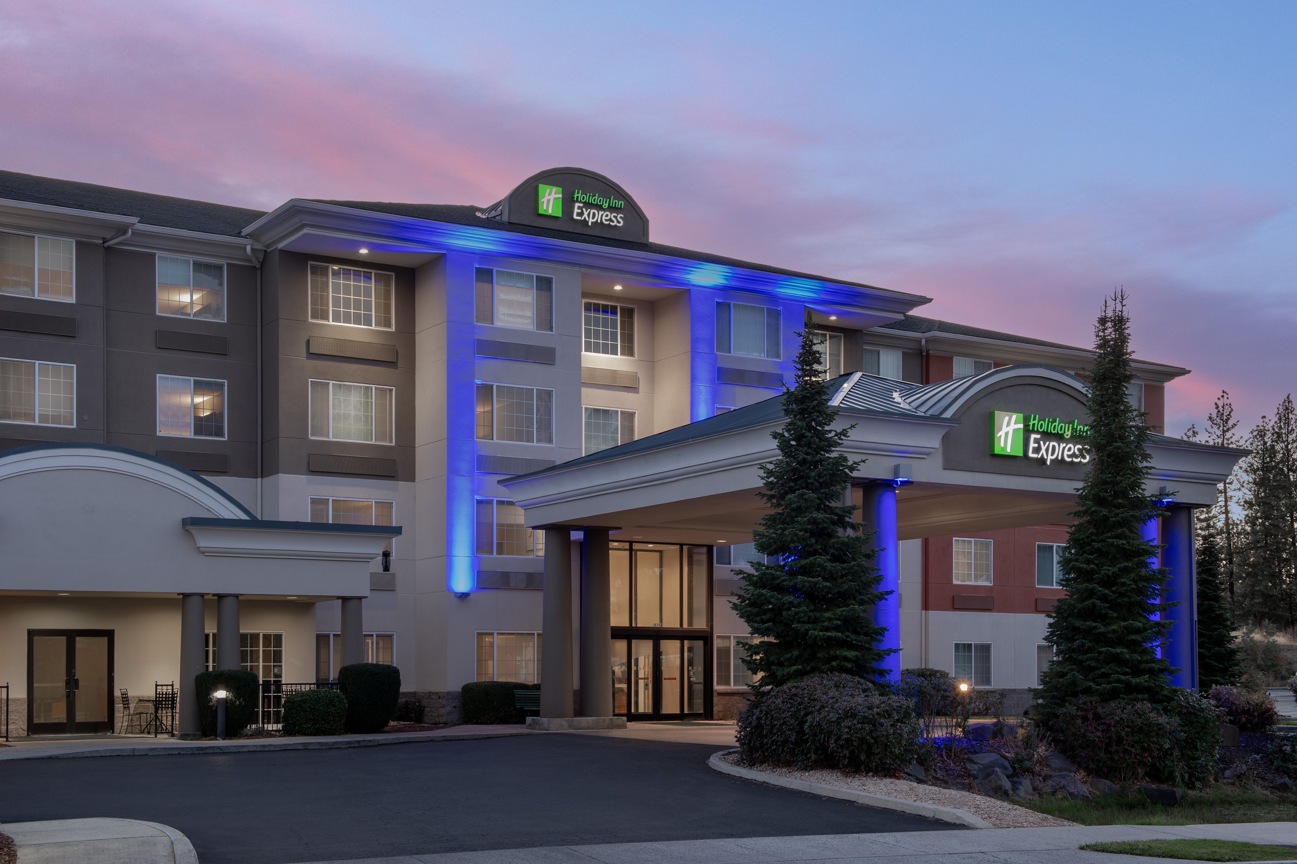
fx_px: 1585
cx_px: 648
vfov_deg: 30.5
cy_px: 432
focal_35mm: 44
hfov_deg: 44.5
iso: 50
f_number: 11
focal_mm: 44
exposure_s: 6
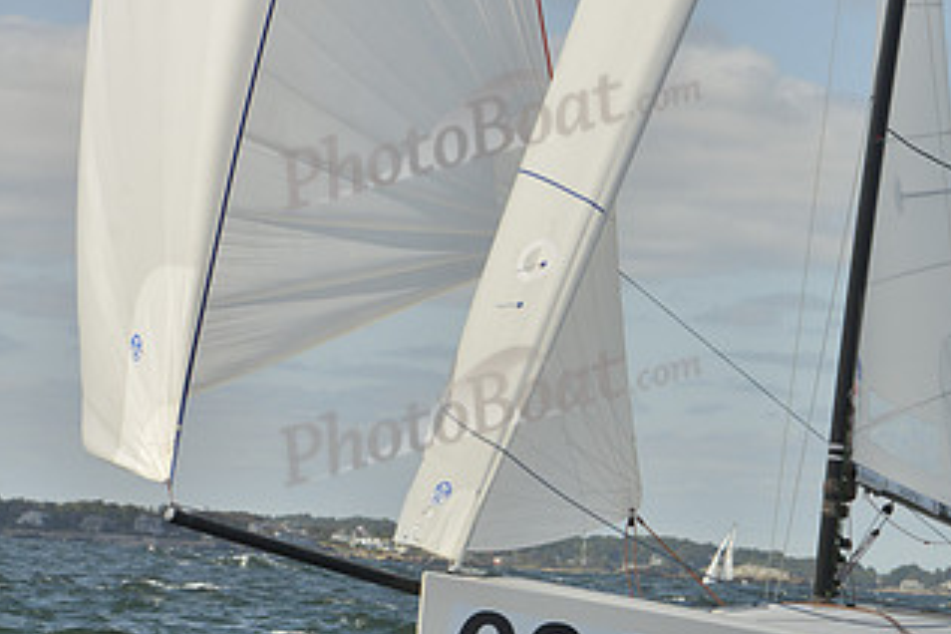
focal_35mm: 168
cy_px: 522
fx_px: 4438
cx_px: 858
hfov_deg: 12.1
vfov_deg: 8.2
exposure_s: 1/1600
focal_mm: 92
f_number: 9
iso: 400
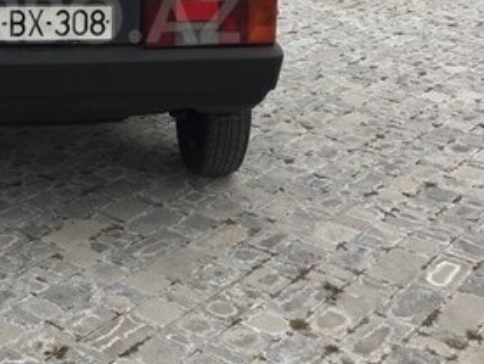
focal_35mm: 69
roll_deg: -1.0
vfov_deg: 20.8
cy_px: 17
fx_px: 965
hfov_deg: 27.3
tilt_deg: -12.1
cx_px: 61
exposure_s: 1/638
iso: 32
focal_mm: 4.15
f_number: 2.2
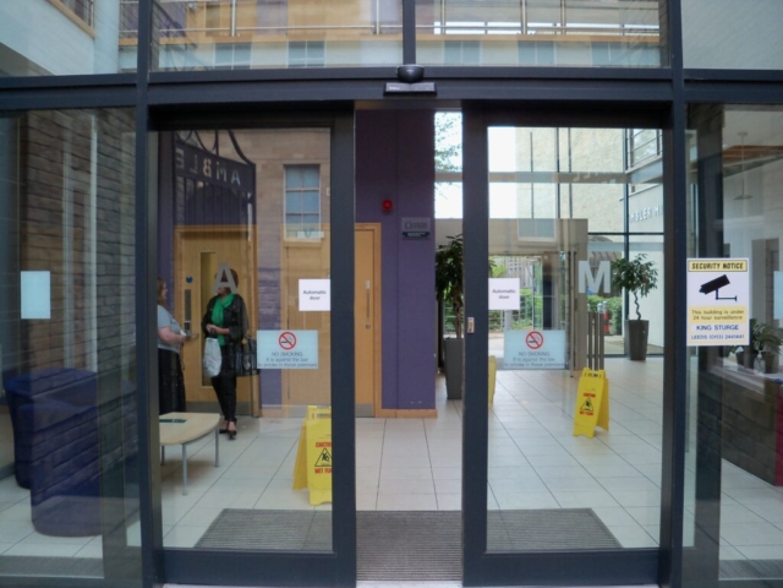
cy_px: 294
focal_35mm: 35
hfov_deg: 52.6
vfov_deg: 40.7
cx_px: 392
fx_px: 792
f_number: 3.5
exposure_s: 1/40
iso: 100
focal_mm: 6.2
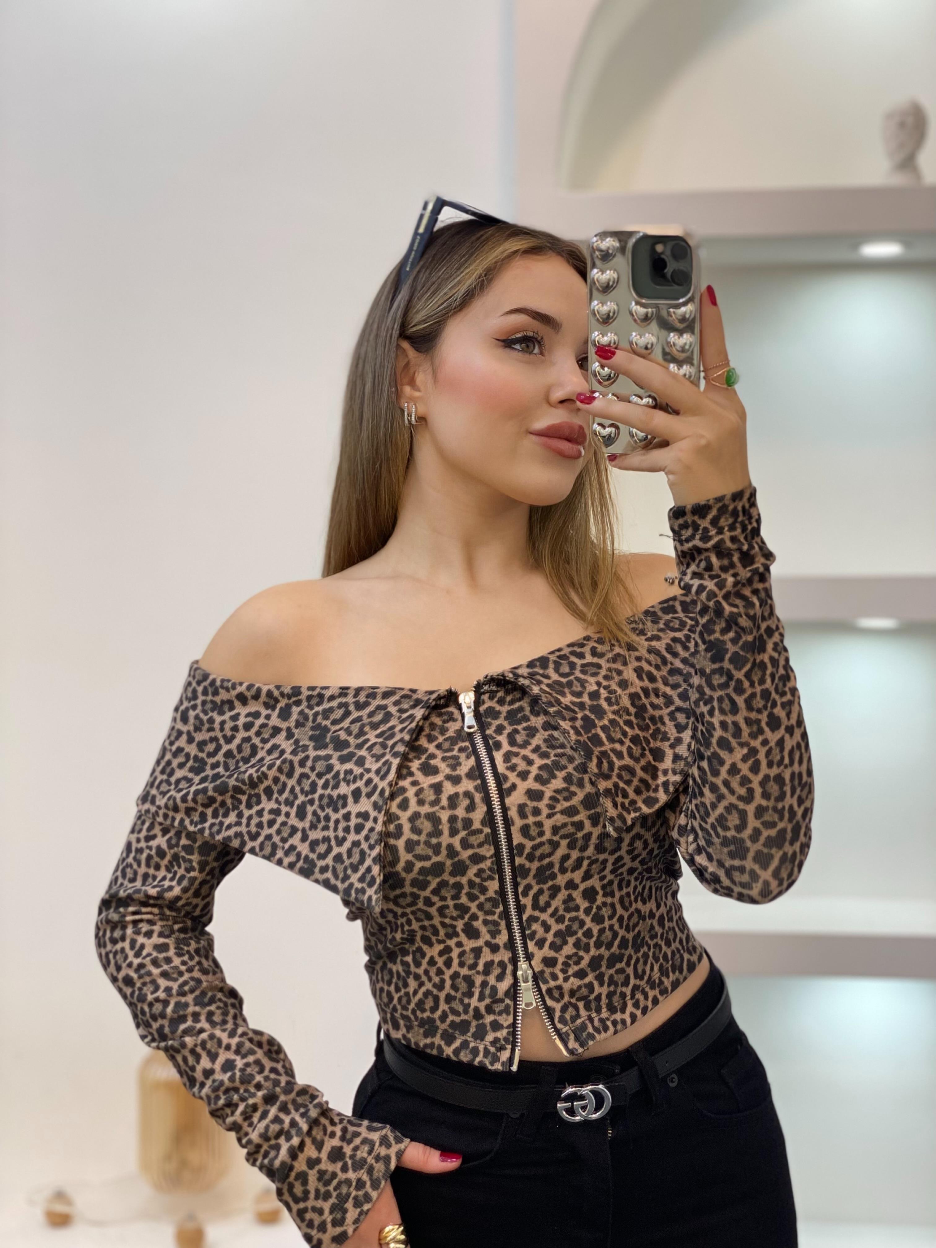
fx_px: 1875
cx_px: 468
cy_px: 624
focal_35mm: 52
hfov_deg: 28.0
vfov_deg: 36.8
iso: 100
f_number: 2
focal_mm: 6
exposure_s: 1/100
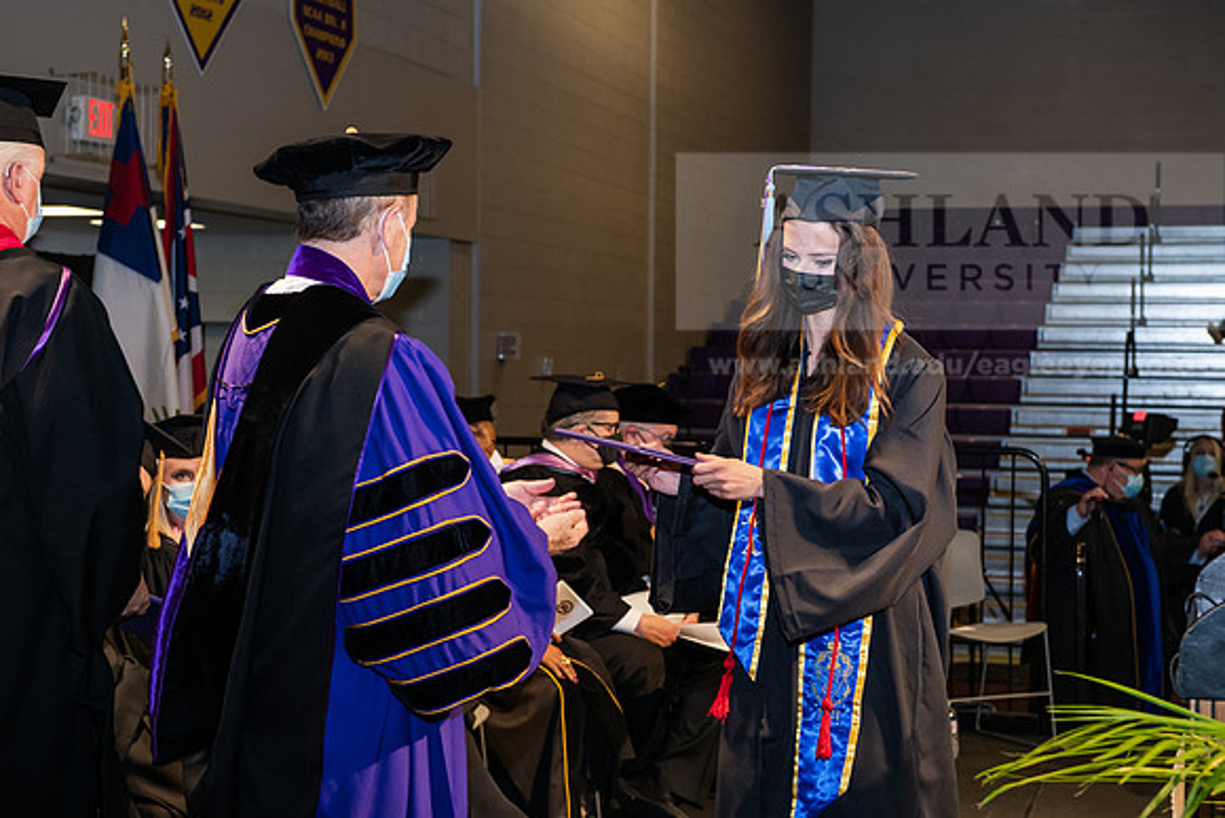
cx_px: 612
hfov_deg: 32.4
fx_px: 2110
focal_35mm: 62
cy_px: 409
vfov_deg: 21.9
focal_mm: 62
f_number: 6.3
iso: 1600
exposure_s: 1/200
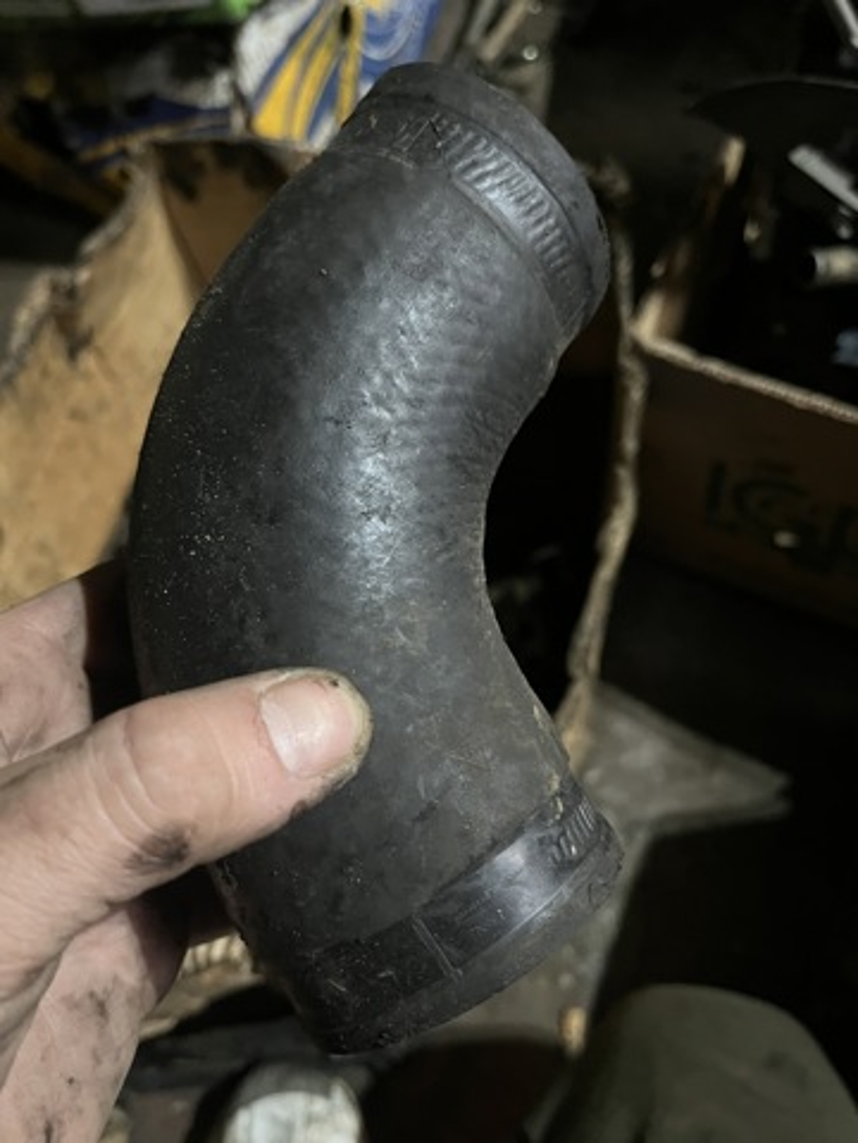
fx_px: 859
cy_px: 572
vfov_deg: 67.3
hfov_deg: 53.1
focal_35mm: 26
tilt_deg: -63.2
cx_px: 429
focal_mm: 5.1
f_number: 1.6
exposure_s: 1/25
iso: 800
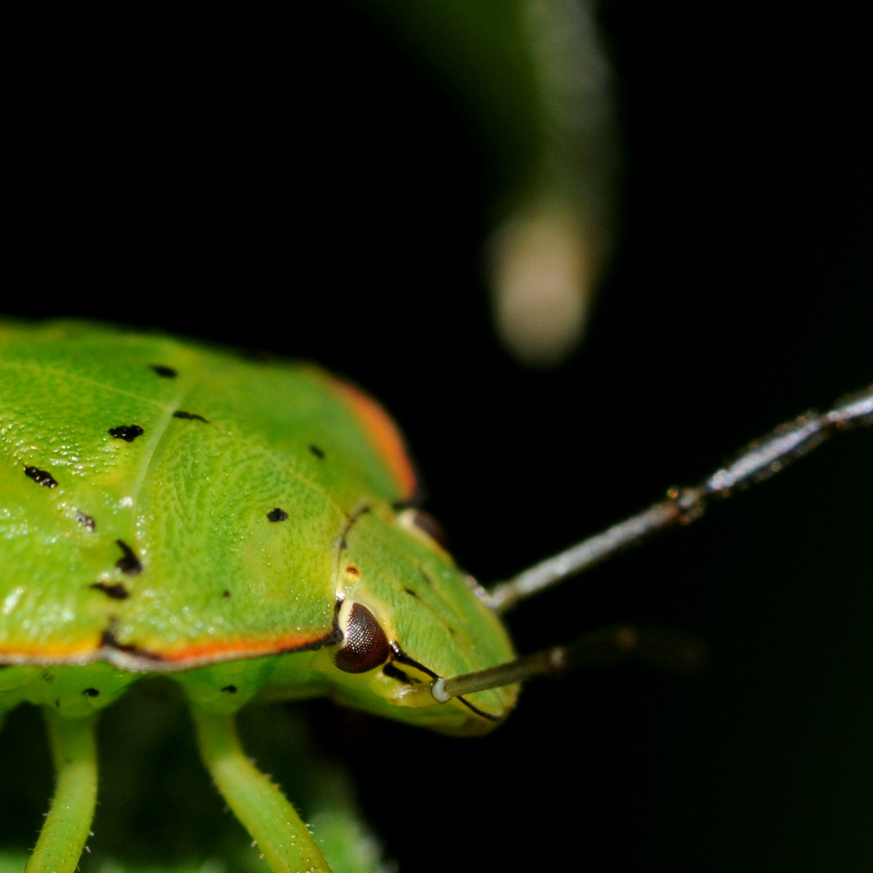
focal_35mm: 415
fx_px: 11850
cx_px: 715
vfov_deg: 4.2
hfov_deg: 4.2
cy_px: 716
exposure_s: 1/200
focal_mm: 105
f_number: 8
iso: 320
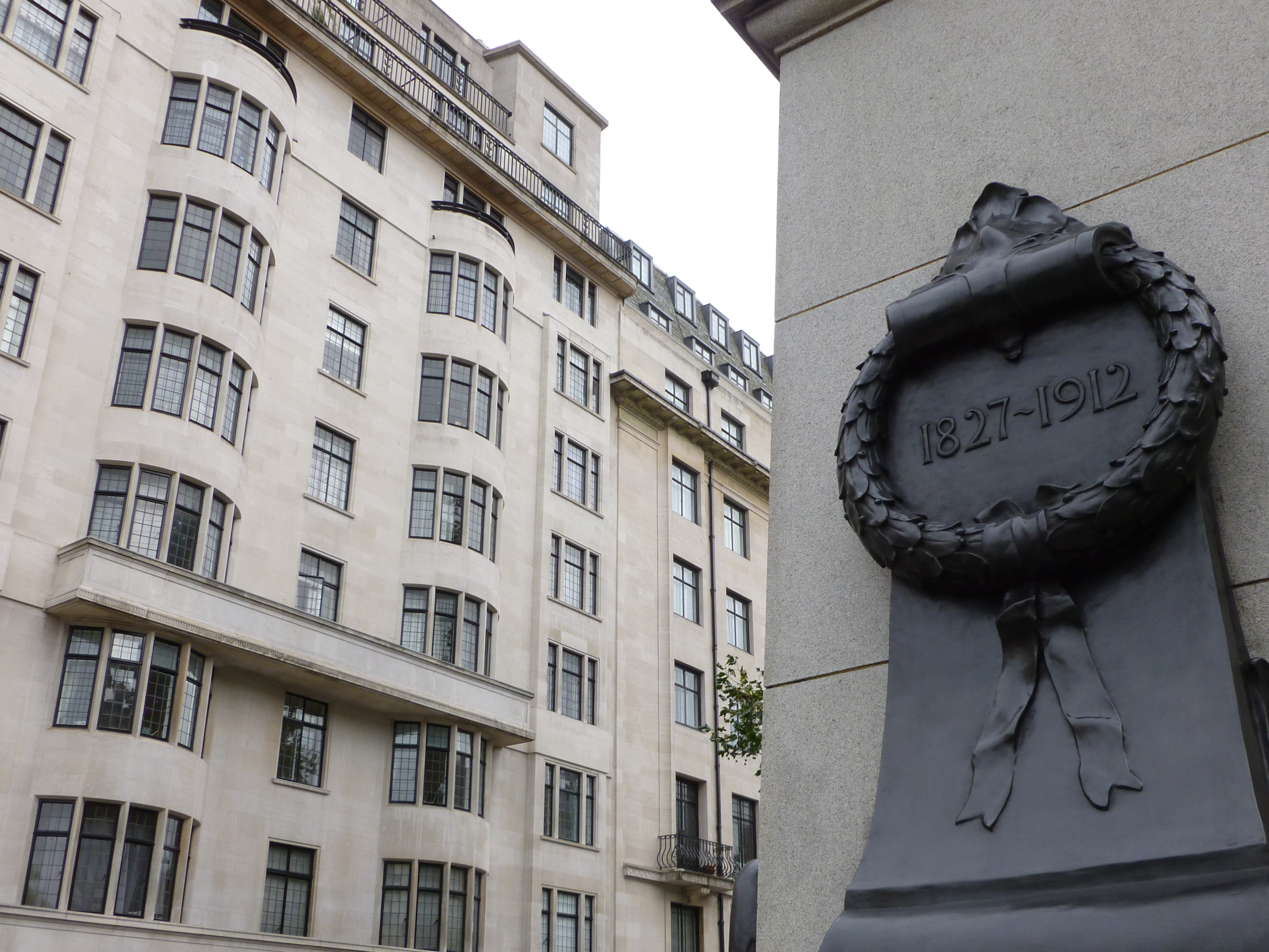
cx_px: 665
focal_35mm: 33
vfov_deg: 42.8
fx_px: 1210
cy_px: 557
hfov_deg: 55.3
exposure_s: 1/250
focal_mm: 5
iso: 100
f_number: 3.3
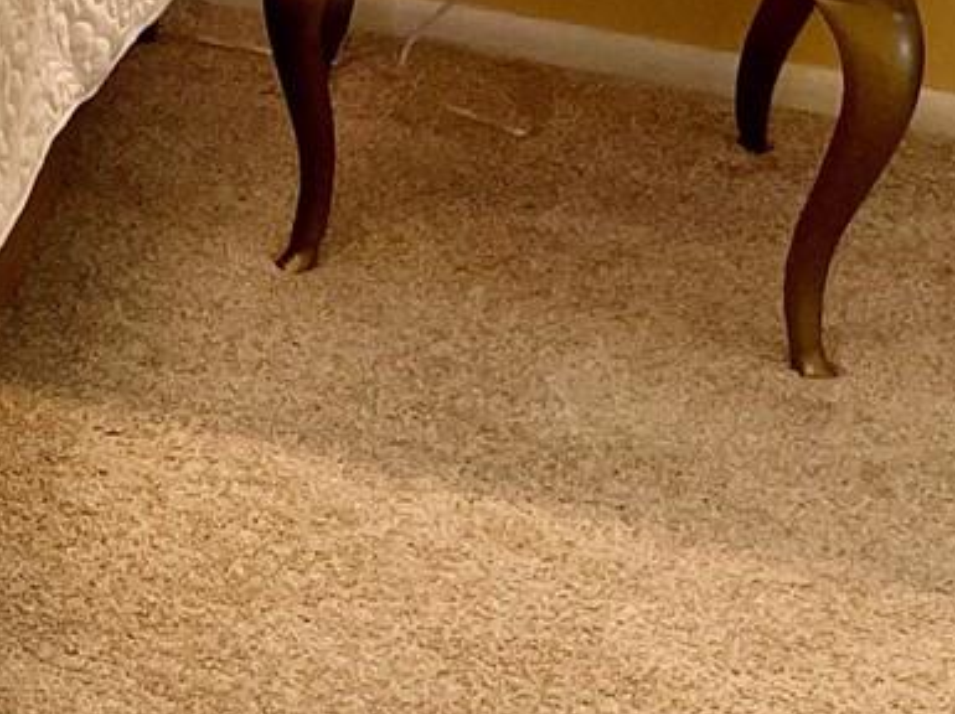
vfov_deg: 13.5
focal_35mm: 104
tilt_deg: -19.5
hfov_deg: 15.3
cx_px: -933
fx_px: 2867
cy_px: -312
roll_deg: +0.4
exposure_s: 1/120
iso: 100
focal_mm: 5.1
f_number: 1.6
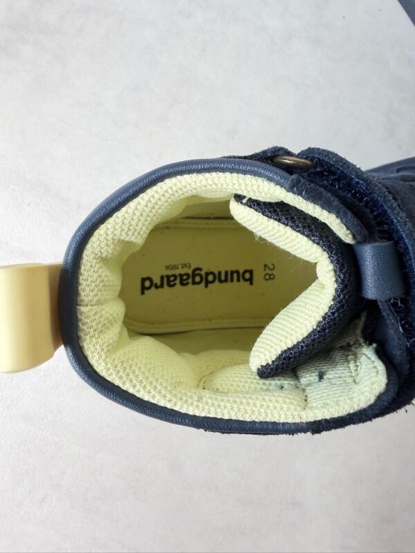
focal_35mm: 24
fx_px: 384
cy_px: 276
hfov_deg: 56.8
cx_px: 208
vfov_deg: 71.6
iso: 200
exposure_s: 1/50
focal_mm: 2.22
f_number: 2.2
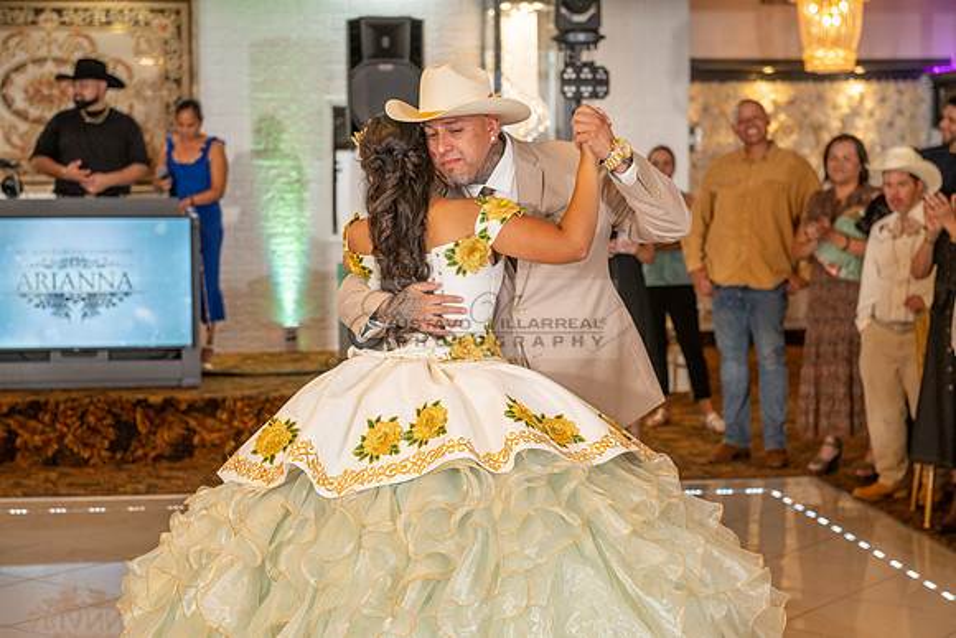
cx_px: 478
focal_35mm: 70
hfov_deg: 28.8
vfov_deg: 19.5
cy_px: 319
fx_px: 1859
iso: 500
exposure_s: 1/200
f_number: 4.5
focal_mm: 70
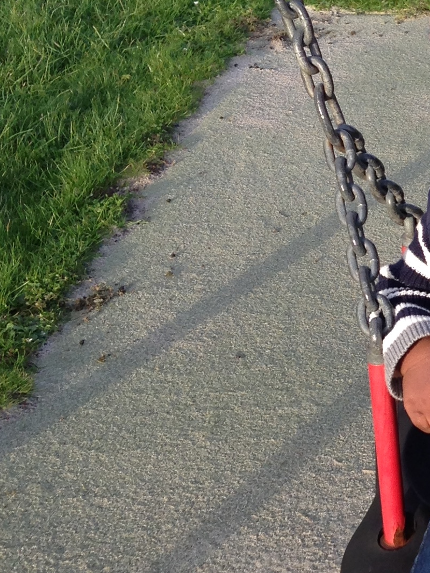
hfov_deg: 14.2
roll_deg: -0.6
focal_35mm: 101
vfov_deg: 19.4
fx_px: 1672
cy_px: 223
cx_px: 510
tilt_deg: -21.7
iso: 50
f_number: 2.4
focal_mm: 4.12
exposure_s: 1/290
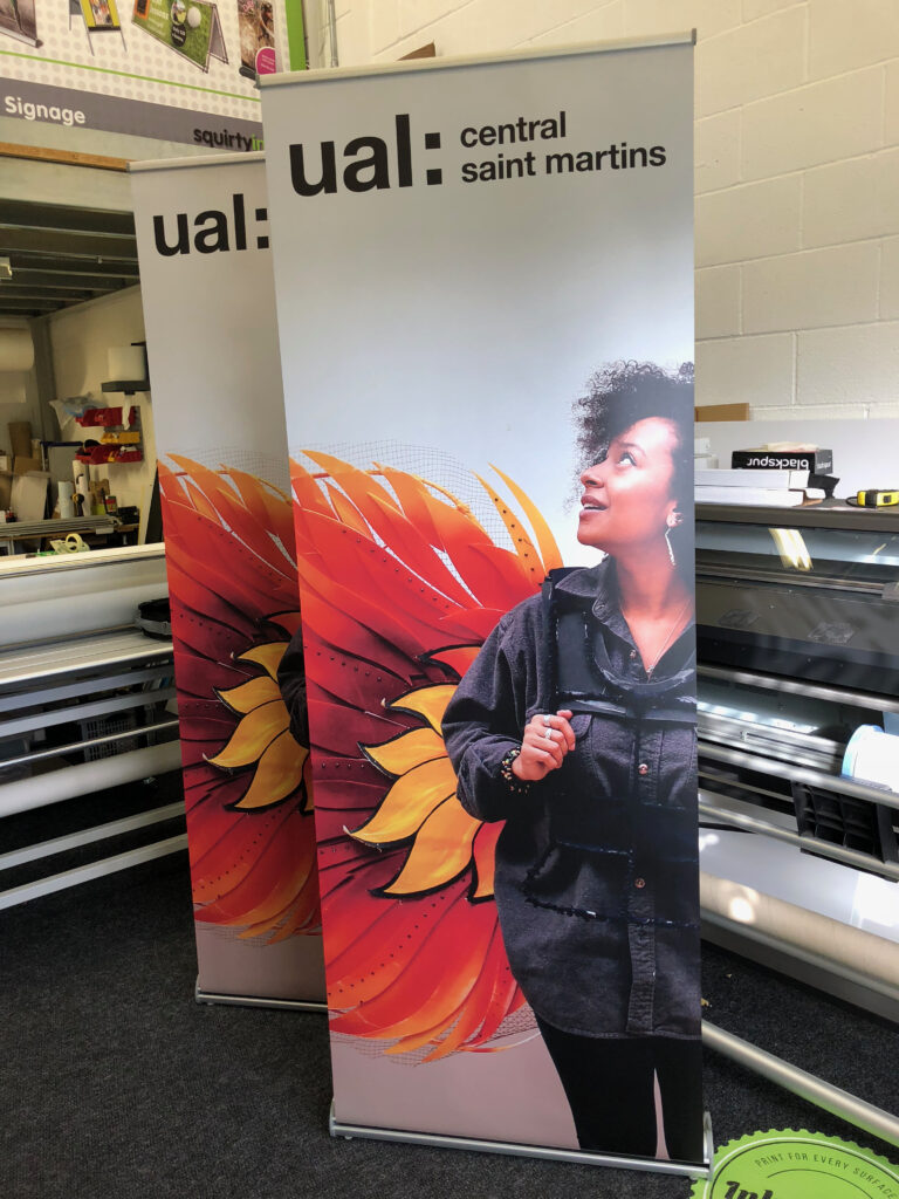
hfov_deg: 48.2
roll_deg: +2.0
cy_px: 600
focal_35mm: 29
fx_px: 1004
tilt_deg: -10.5
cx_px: 450
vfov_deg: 61.7
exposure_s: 1/100
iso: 64
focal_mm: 3.99
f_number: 1.8
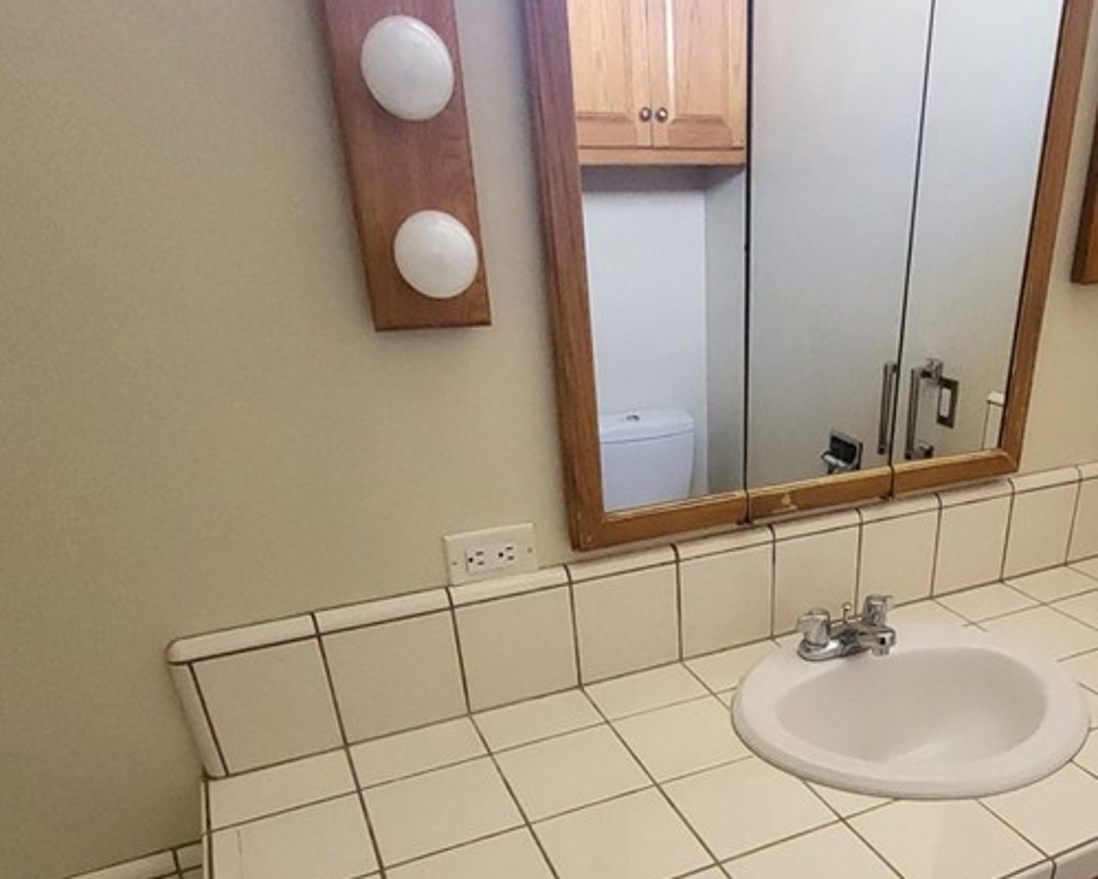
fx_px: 845
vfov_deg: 52.8
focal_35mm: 26
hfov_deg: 64.0
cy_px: 646
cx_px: 747
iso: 320
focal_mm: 1.74
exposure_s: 1/60
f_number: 2.2
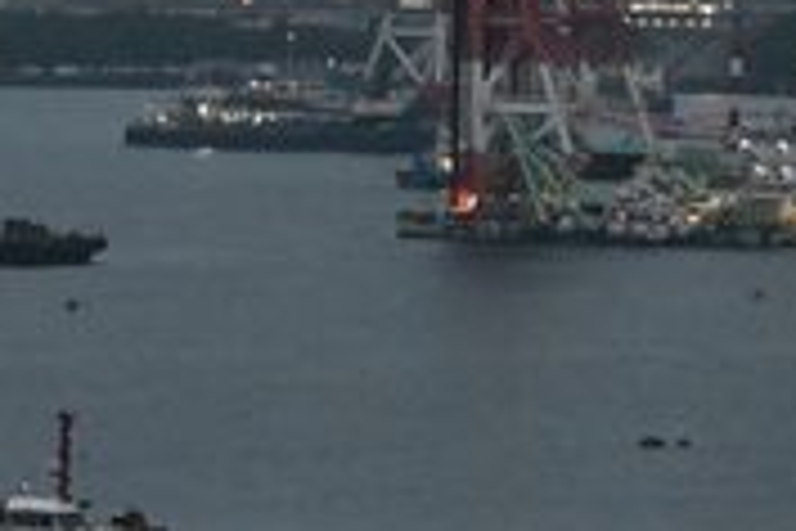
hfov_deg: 4.0
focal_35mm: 511
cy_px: 68
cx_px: -308
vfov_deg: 2.7
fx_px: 11298
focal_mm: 98
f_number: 5.6
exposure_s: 1/125
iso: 3200
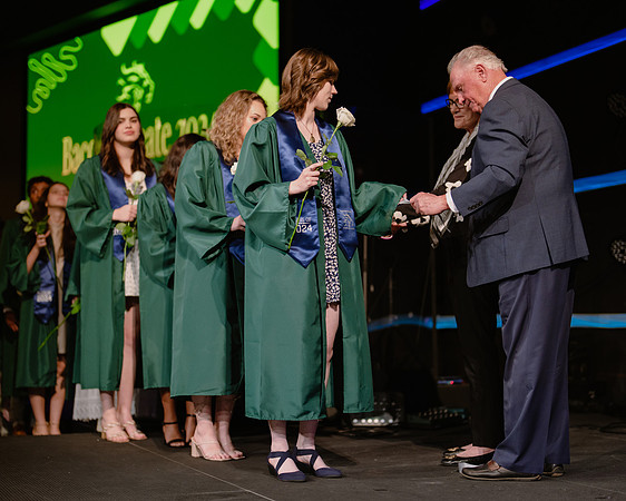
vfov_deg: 24.8
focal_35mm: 62
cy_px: 267
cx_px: 327
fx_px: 1141
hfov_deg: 30.7
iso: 640
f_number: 1.2
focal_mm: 50
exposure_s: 1/320
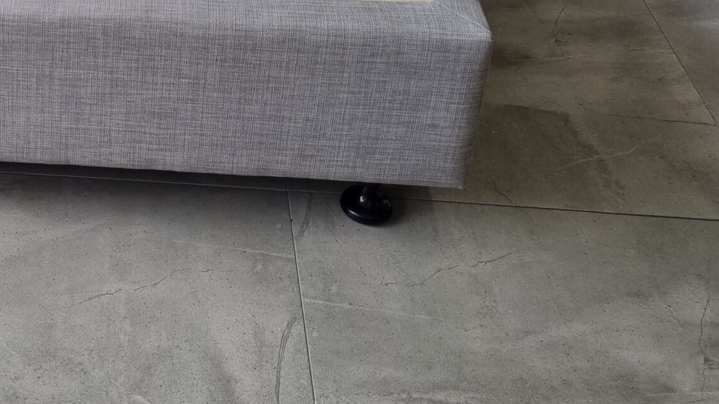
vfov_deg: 17.6
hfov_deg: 29.4
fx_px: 1220
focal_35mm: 64
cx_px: -84
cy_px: -130
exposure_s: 1/269
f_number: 1.8
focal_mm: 5.4
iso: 50
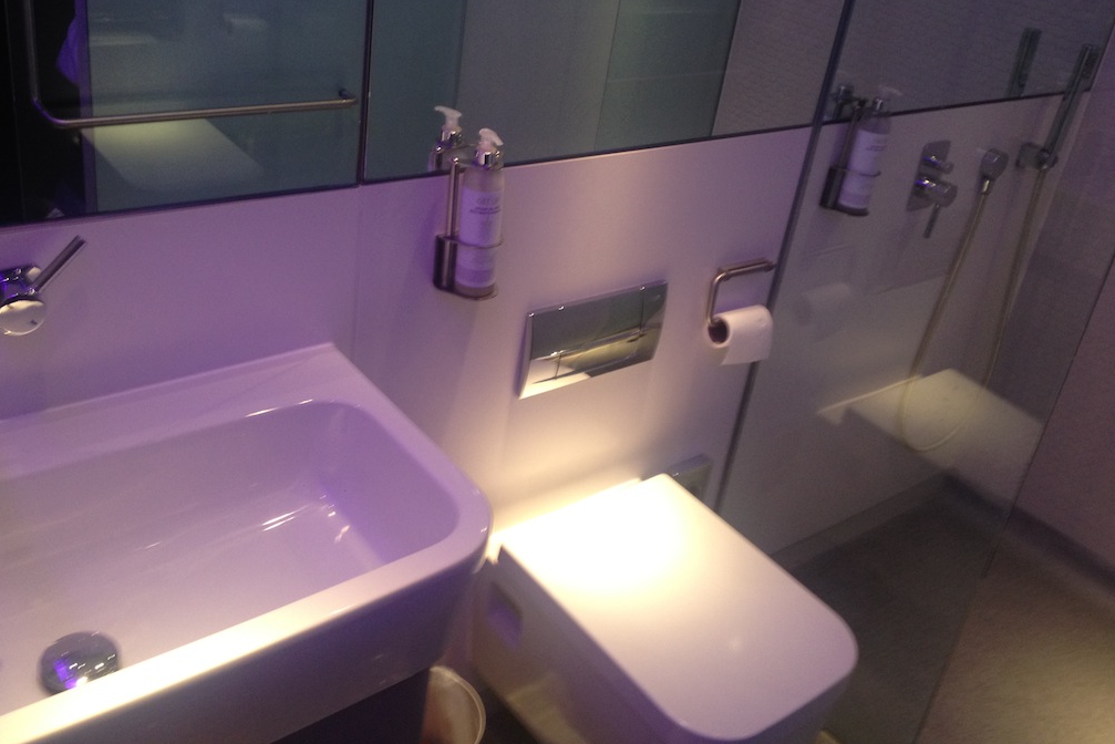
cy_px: 321
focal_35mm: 37
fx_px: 1146
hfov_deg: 51.9
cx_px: 550
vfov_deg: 35.9
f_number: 2.4
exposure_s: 1/20
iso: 125
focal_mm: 4.28
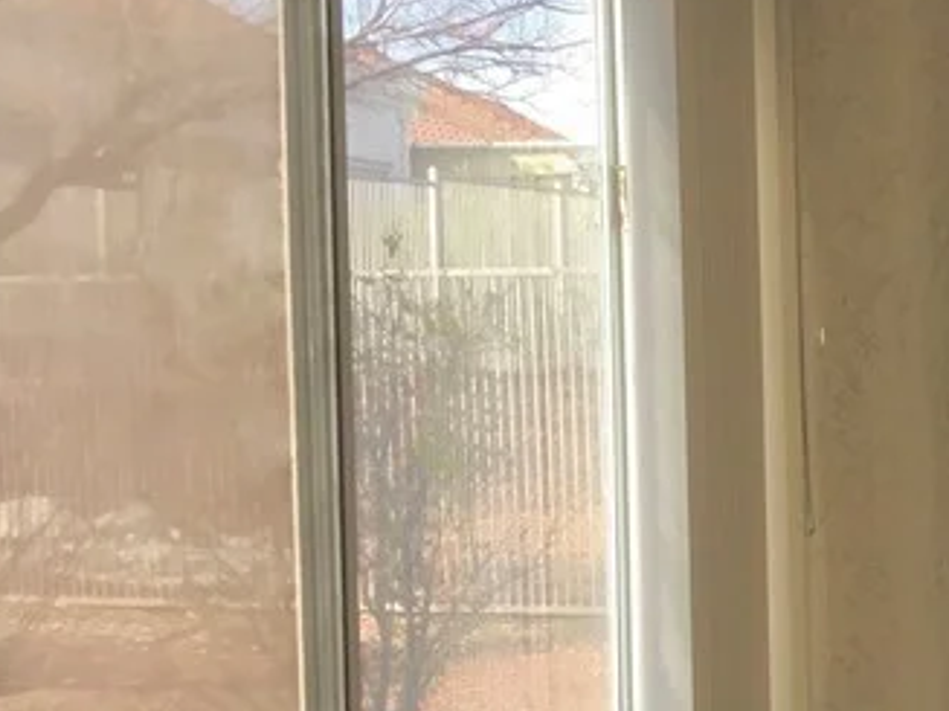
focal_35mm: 97
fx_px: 2658
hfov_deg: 18.3
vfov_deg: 15.2
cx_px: 1367
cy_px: 537
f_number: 2.4
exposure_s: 1/294
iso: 25
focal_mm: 3.3
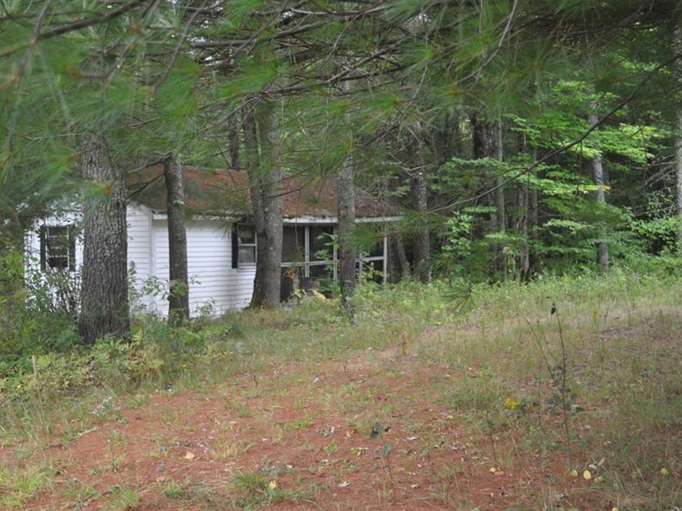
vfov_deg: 29.1
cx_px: 333
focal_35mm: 50
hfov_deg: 38.2
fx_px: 985
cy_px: 250
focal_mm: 30
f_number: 4.5
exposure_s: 1/80
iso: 400
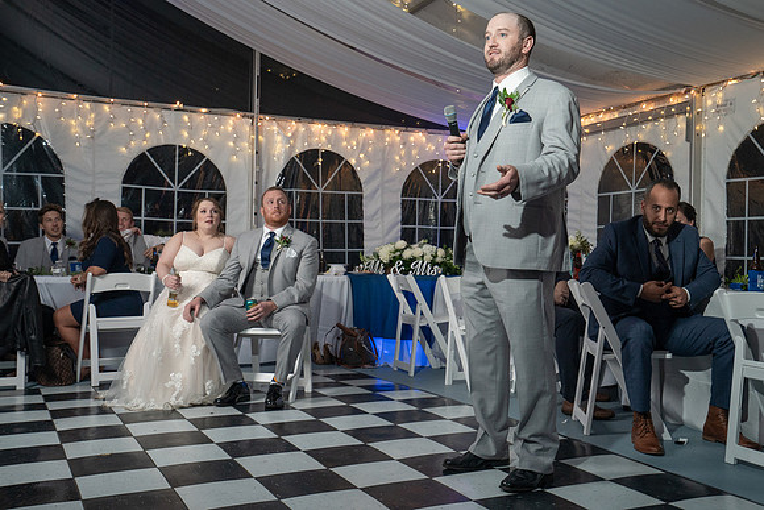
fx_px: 812
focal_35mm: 38
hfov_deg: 50.4
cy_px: 256
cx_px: 402
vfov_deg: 34.9
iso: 2000
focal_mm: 35
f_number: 5.6
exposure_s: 1/250
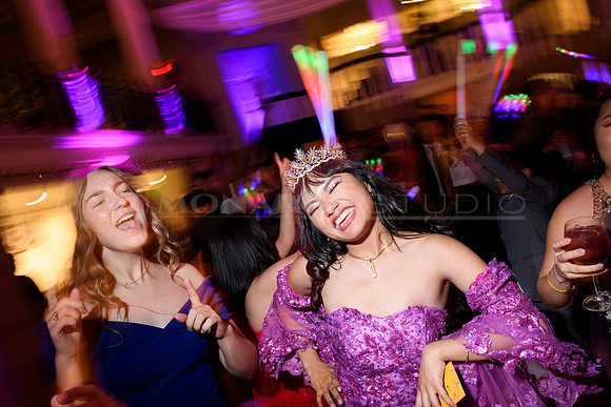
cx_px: 306
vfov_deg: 46.4
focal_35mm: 28
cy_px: 204
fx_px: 475
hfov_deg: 65.5
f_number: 7.1
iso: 1600
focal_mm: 28
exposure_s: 1/10
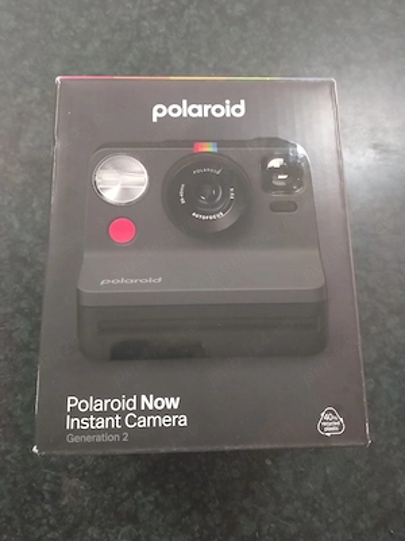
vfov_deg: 65.3
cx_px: 202
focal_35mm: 27
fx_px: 421
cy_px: 270
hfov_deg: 51.4
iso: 2384
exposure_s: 1/25
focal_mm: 4.05
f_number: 1.8
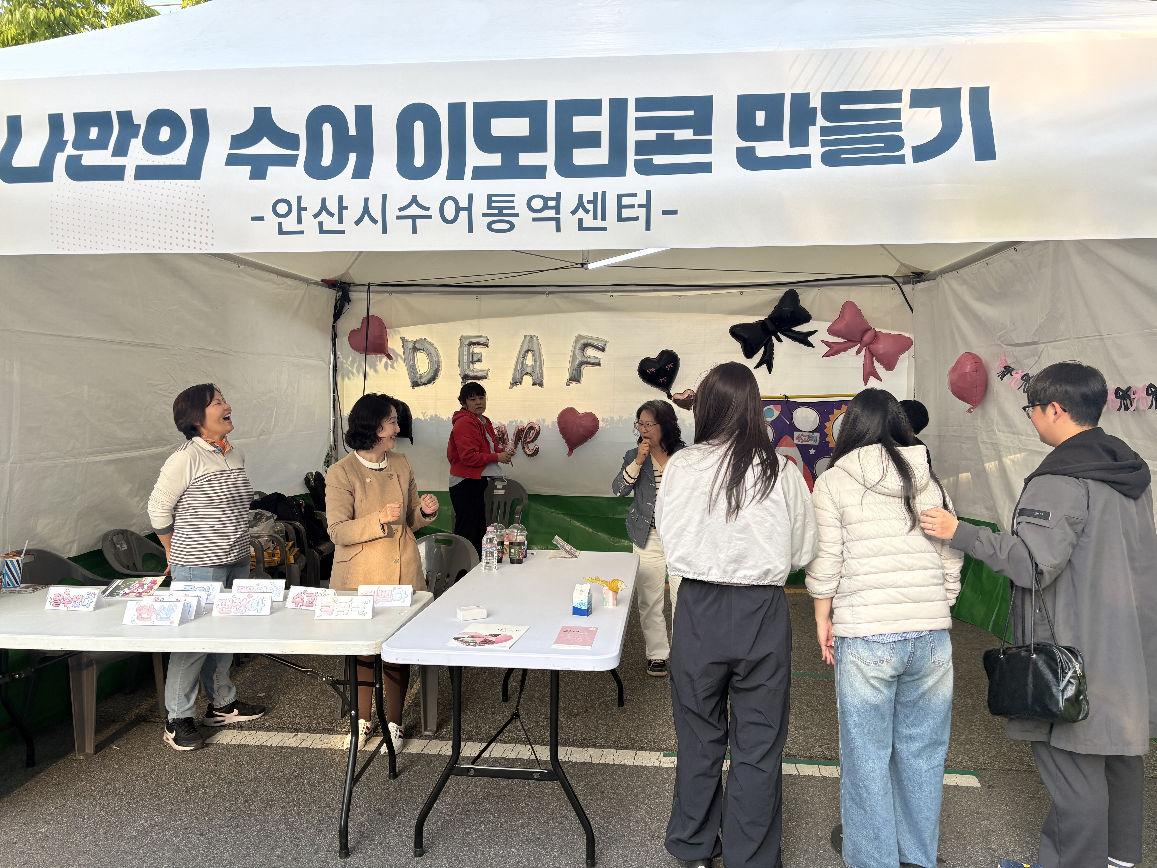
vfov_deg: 53.1
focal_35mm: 26
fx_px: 869
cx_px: 578
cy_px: 434
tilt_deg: -2.1
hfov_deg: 67.3
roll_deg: +0.4
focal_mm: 5.96
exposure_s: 1/395
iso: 50
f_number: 1.6
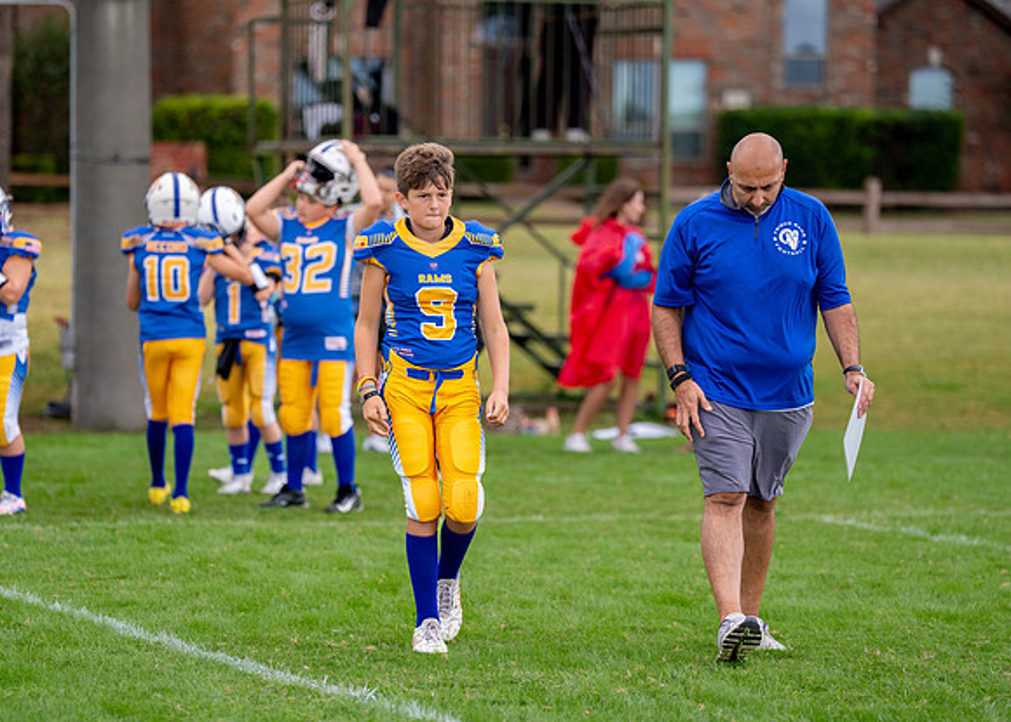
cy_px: 360
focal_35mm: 165
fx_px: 4725
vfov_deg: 8.7
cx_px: 454
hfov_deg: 12.2
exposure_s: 1/1250
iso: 500
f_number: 2.8
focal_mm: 150
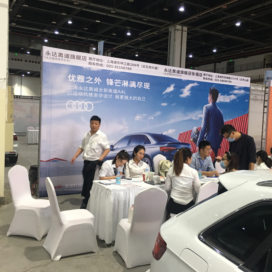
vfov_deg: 47.2
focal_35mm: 35
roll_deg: -2.0
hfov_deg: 47.2
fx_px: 311
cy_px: 136
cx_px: 140
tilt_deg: -0.8
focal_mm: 4.15
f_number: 2.2
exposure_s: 1/17
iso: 80
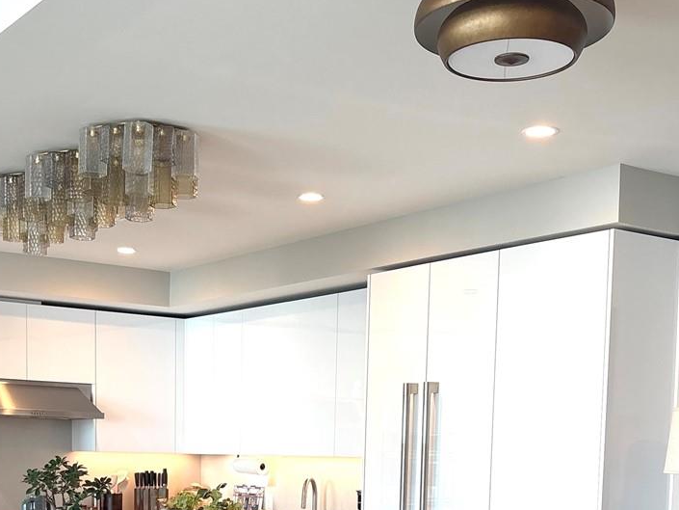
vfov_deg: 23.5
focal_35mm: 59
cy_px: 544
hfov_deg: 32.6
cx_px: 264
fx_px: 1157
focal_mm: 5.96
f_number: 1.6
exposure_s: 1/120
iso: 64
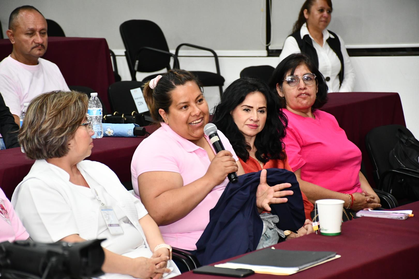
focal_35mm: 150
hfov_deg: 13.7
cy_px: 140
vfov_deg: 9.1
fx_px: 1746
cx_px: 210
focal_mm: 100
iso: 3200
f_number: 5.6
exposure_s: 1/60
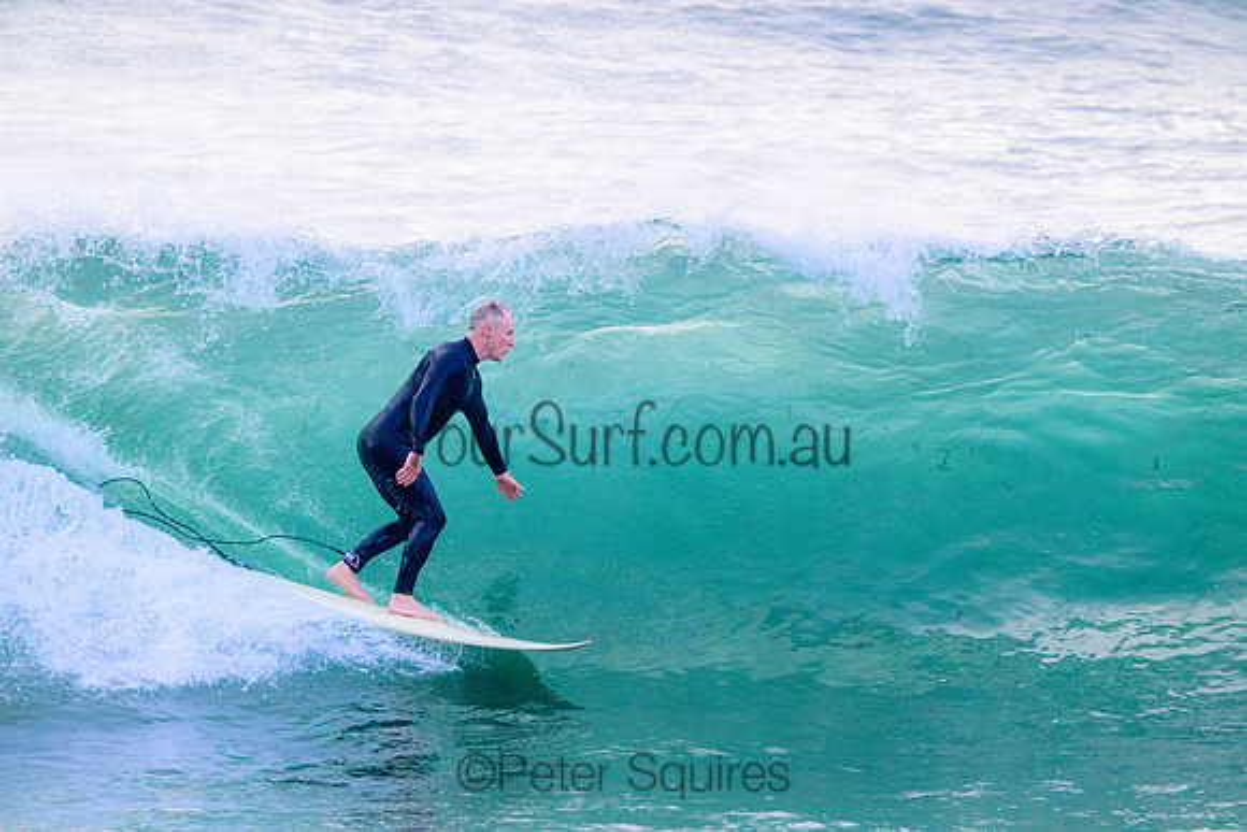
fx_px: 20787
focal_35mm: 600
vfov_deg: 2.3
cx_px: 624
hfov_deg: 3.4
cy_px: 416
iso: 5600
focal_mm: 600
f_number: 11
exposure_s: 1/2000
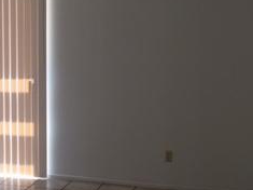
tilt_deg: -9.7
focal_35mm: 79
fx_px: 577
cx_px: -20
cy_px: 141
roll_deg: +1.6
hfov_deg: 23.3
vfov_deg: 18.5
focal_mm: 4.15
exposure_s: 1/60
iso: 32
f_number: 2.2
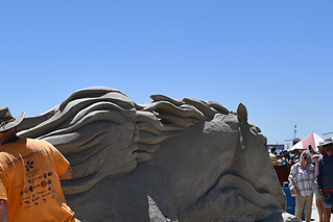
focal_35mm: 60
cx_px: 152
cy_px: 182
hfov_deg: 33.4
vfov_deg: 22.3
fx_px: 555
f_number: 10
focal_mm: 22
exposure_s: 1/400
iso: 100
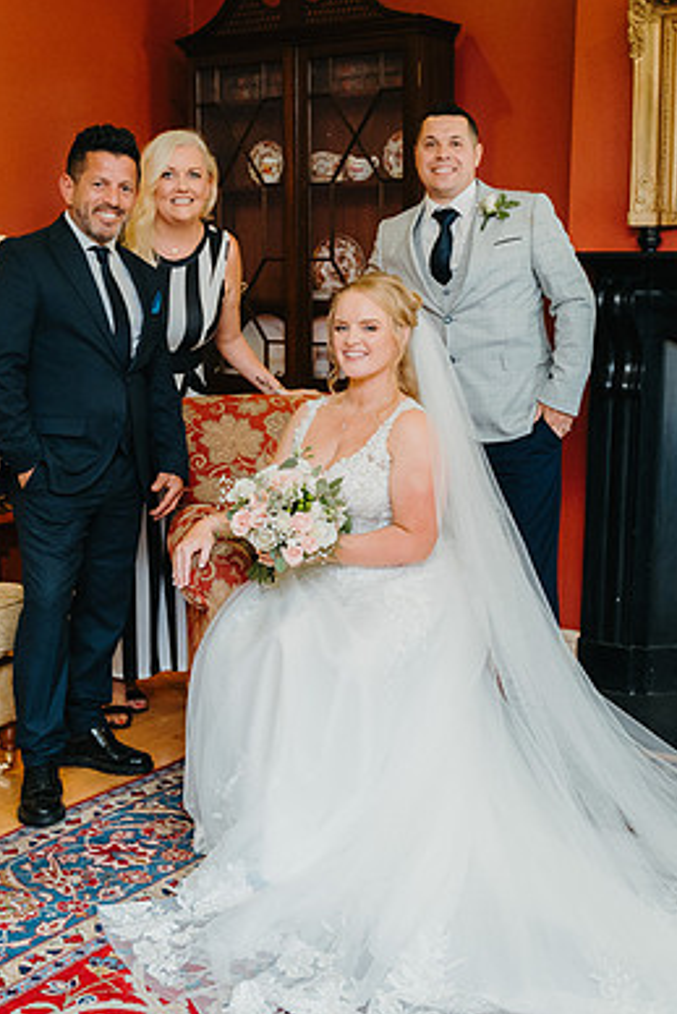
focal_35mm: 49
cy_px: 541
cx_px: 348
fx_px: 1381
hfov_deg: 27.5
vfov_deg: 40.3
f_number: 2.8
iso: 2500
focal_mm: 28
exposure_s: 1/160
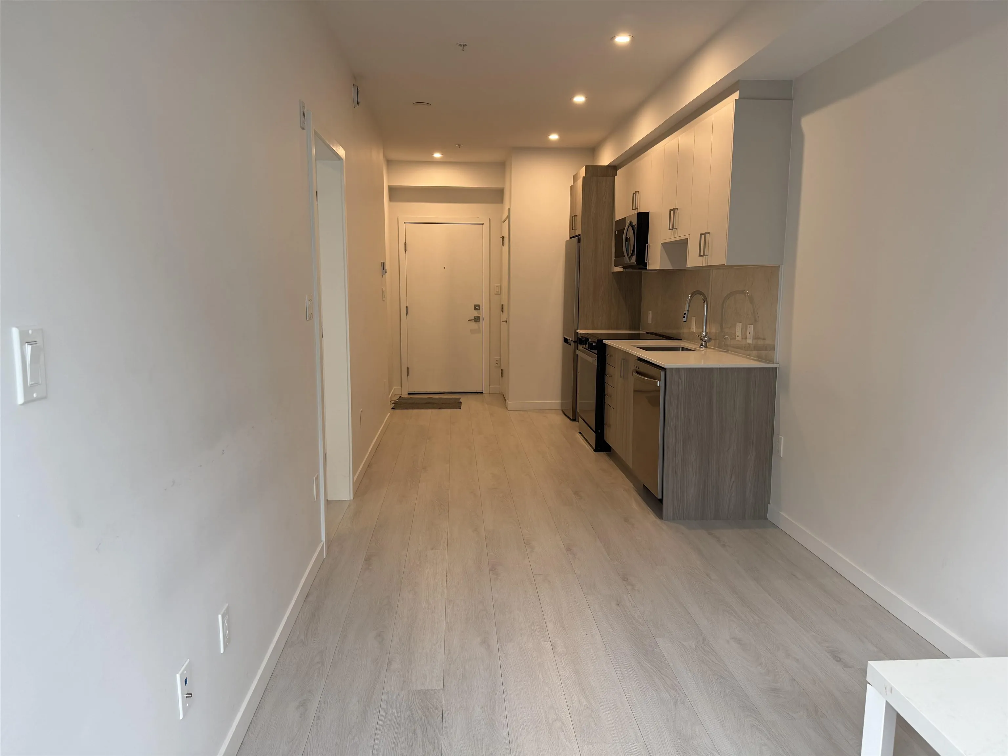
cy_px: 378
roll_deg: -0.1
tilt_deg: -7.9
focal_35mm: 24
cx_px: 504
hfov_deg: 71.6
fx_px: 699
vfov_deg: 56.8
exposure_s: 1/121
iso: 125
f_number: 1.78
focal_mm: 6.76
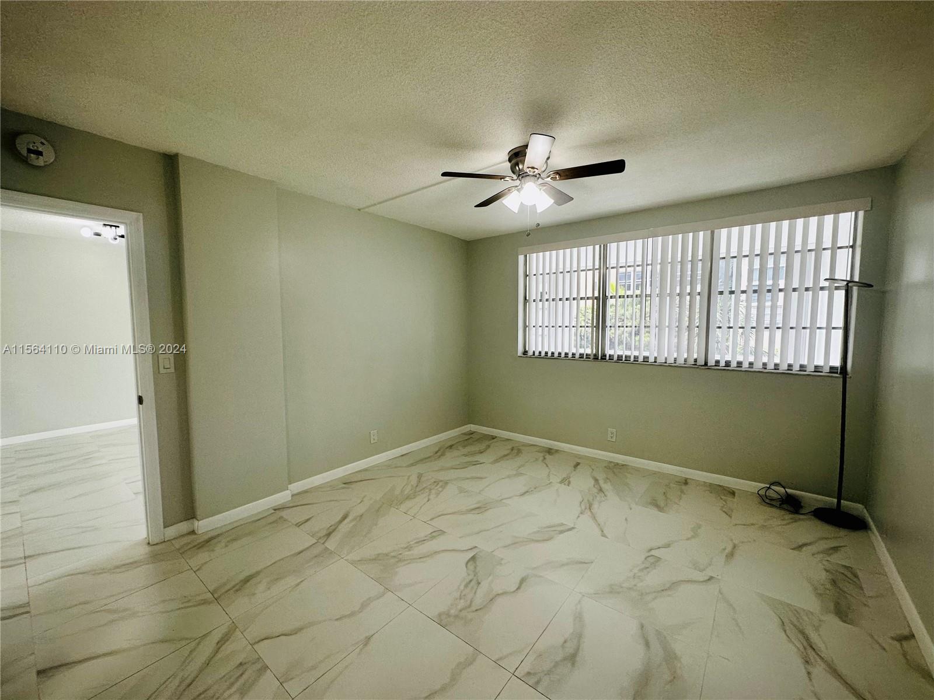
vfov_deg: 85.7
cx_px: 467
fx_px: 378
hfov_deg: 102.1
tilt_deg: -4.8
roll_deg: +0.2
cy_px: 350
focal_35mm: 14
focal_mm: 2.22
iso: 80
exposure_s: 1/120
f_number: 2.2
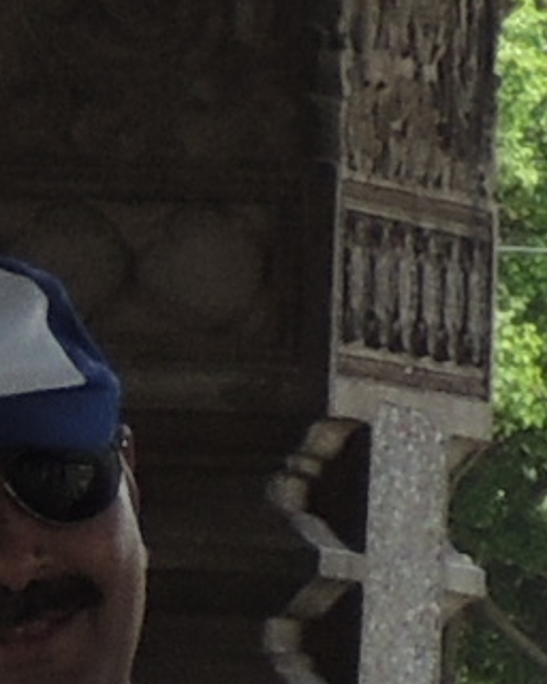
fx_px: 18112
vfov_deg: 2.2
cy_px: 1312
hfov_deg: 1.7
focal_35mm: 895
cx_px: 1483
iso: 200
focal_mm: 16
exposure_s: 1/400
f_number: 4.1
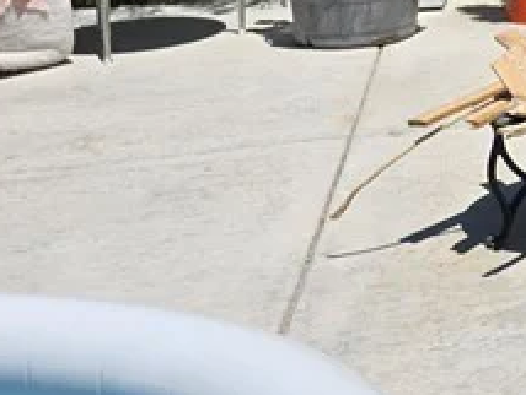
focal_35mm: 110
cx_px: 1187
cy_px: -218
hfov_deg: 13.8
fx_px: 1673
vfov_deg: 12.7
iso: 80
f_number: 1.7
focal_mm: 6.3
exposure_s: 1/6809
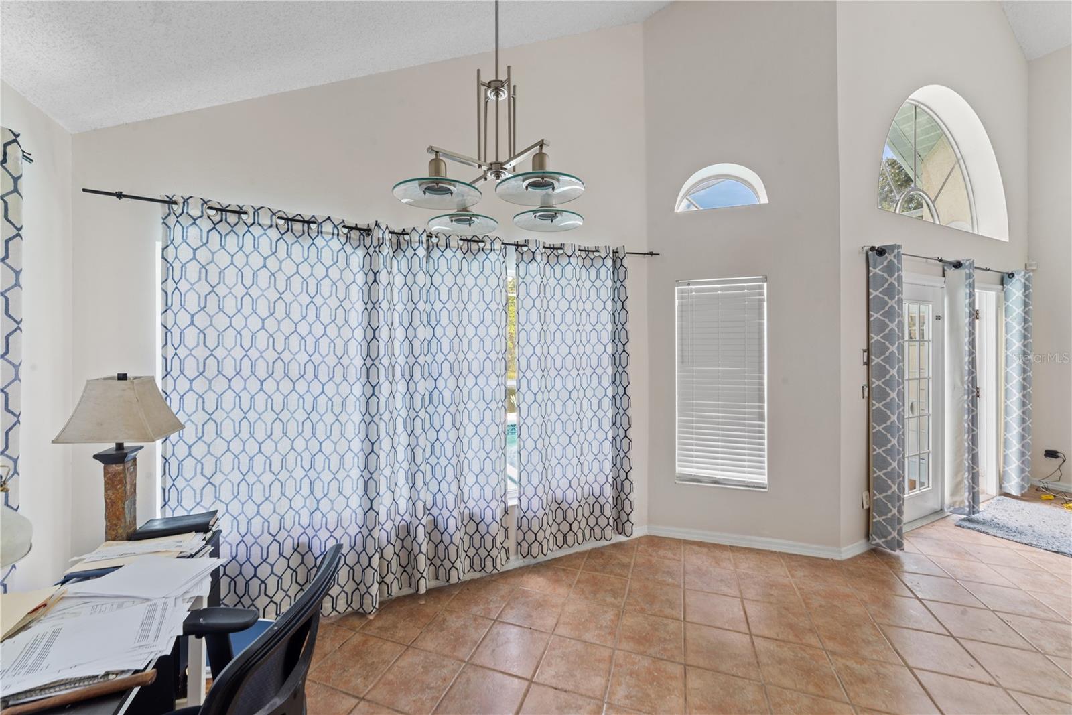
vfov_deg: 81.2
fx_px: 417
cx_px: 536
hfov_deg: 104.2
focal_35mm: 14
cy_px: 358
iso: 160
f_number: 11
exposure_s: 1/2.5
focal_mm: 14
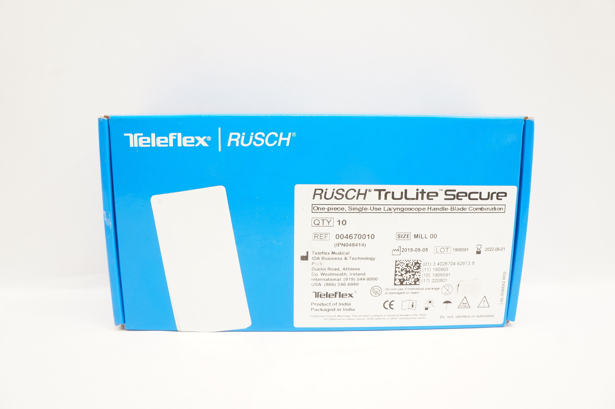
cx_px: 308
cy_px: 204
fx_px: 461
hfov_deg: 67.4
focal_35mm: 27
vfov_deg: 47.8
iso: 800
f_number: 8
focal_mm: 18
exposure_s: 1/40
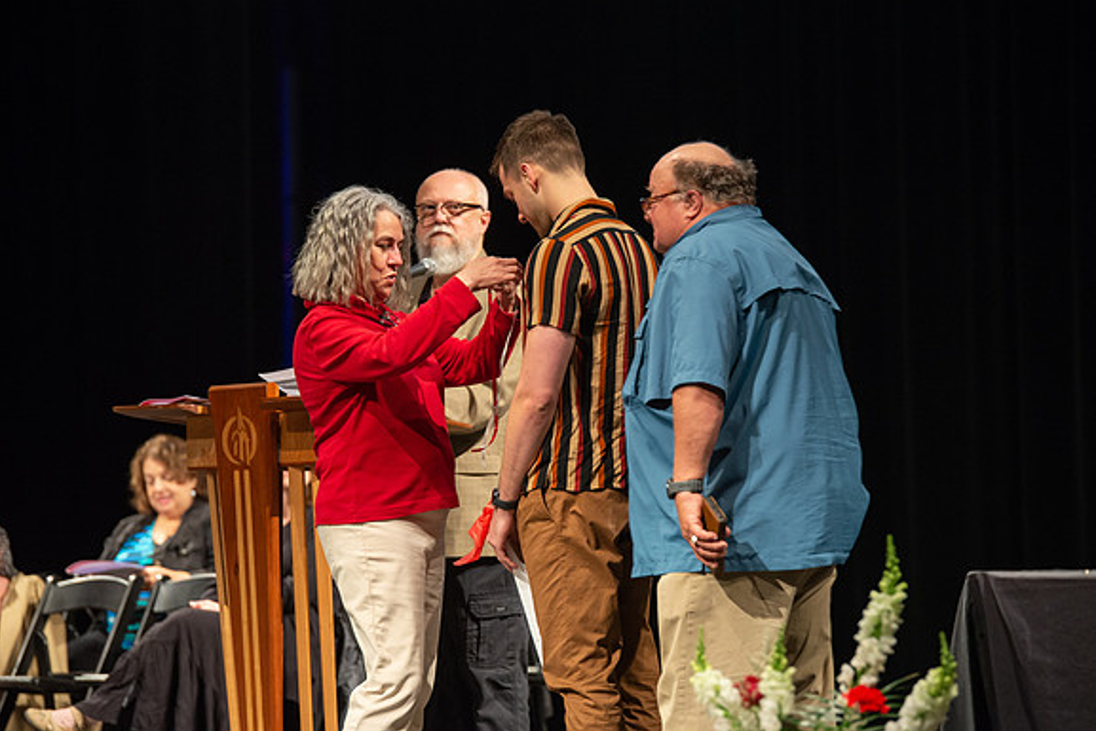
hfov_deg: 12.0
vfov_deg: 8.0
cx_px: 549
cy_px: 366
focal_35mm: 171
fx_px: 5207
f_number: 4
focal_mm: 170
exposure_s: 1/100
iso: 1600
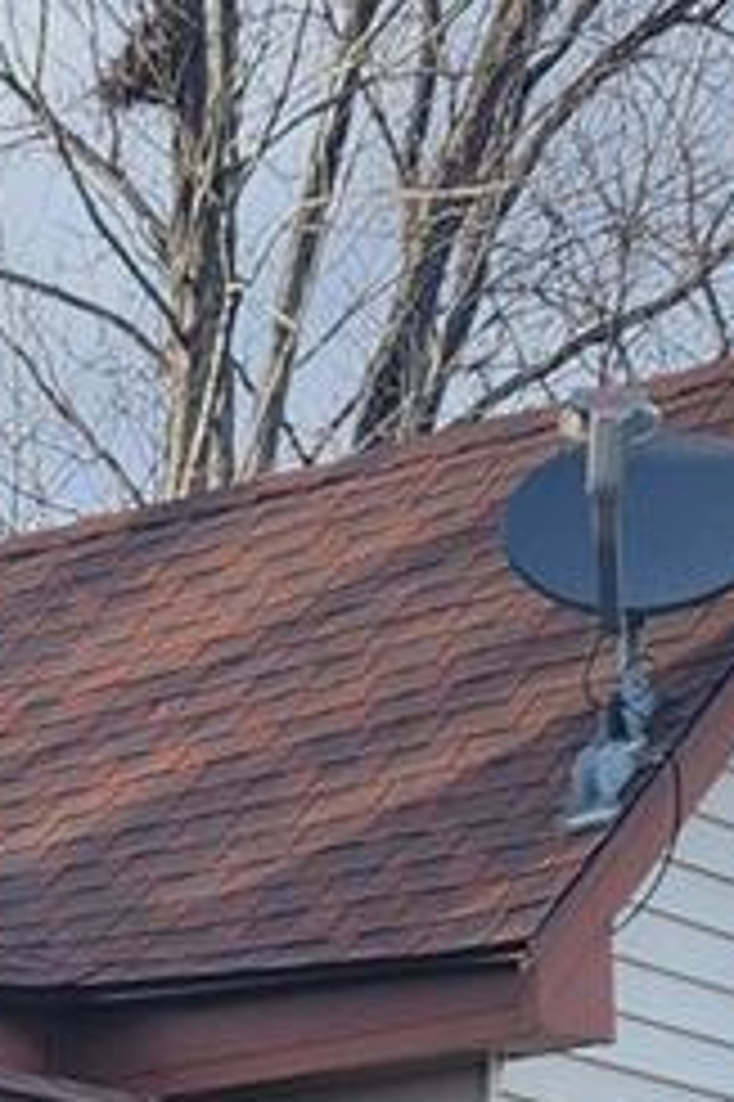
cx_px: -716
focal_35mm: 150
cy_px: 2222
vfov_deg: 12.1
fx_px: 4594
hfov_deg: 8.7
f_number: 1.8
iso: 20
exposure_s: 1/647
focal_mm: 5.4
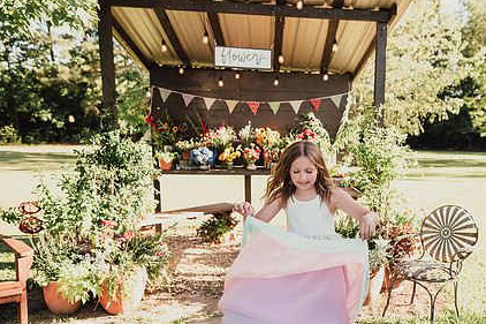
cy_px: 209
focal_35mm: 33
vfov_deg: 39.6
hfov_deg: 56.2
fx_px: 445
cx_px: 319
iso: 160
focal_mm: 24
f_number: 2.8
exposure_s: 1/400
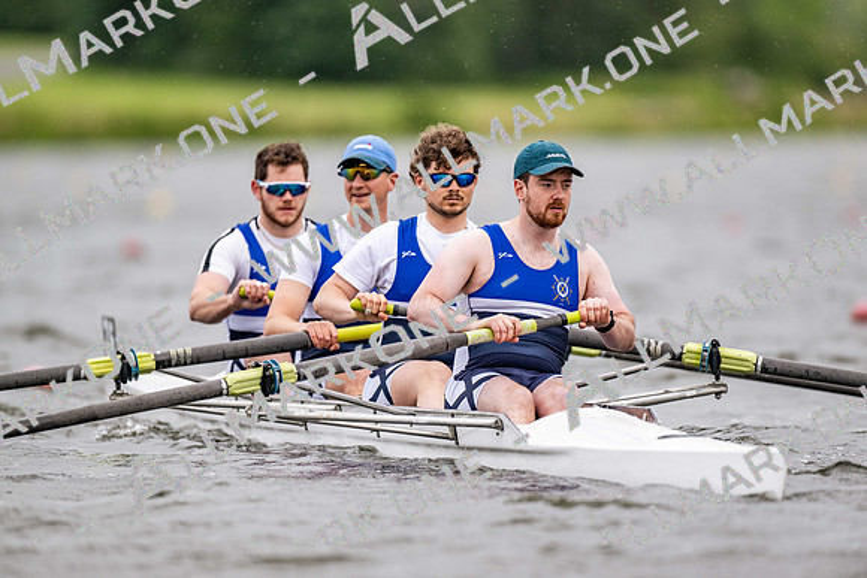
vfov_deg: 2.3
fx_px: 14453
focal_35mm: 600
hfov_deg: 3.4
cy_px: 289
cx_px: 434
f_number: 4
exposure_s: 1/2500
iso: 900
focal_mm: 600
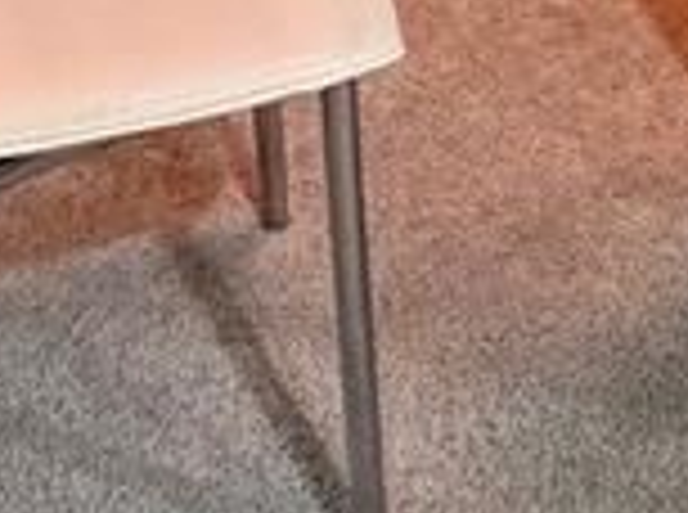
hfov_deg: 20.8
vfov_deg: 12.3
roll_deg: +1.0
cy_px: -738
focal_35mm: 94
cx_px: 504
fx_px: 1864
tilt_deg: -13.8
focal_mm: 2.22
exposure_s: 1/60
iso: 640
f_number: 2.2
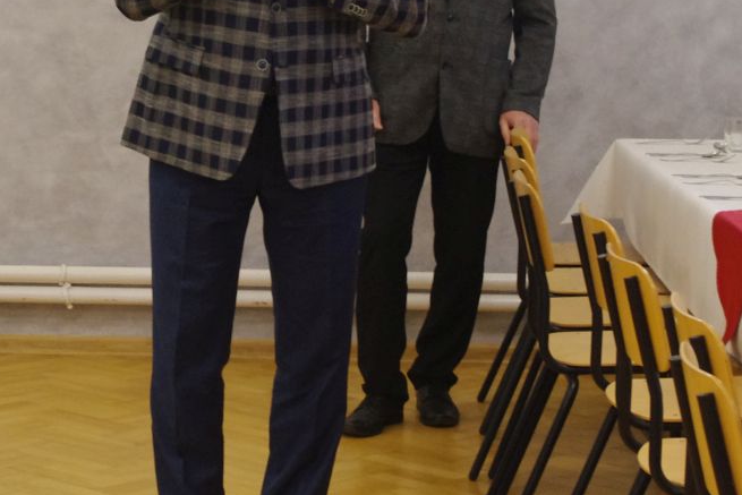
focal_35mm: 127
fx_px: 2618
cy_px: -4
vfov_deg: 10.7
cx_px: 91
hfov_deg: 16.0
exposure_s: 1/60
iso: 1600
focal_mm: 35
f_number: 6.7
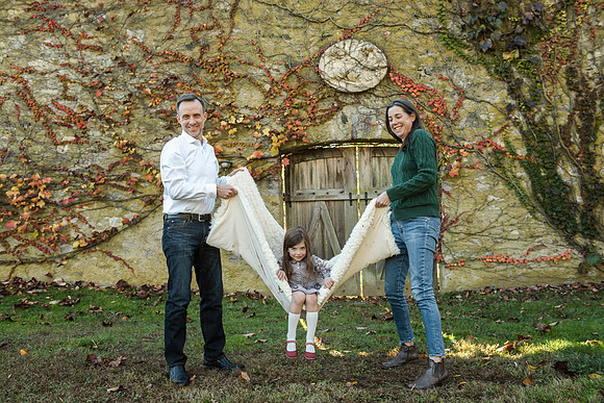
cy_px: 202
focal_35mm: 32
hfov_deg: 58.7
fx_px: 537
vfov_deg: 41.1
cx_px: 302
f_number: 5.6
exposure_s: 1/160
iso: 640
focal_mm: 32
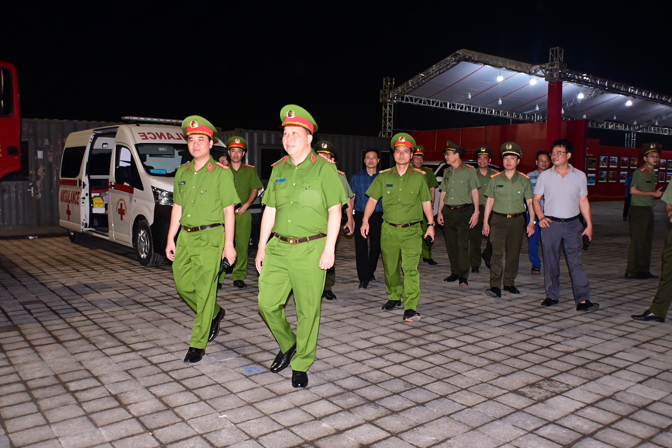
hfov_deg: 61.9
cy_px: 224
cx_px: 336
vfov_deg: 43.6
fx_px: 560
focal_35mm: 30
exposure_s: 1/200
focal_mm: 20
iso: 2000
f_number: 3.5
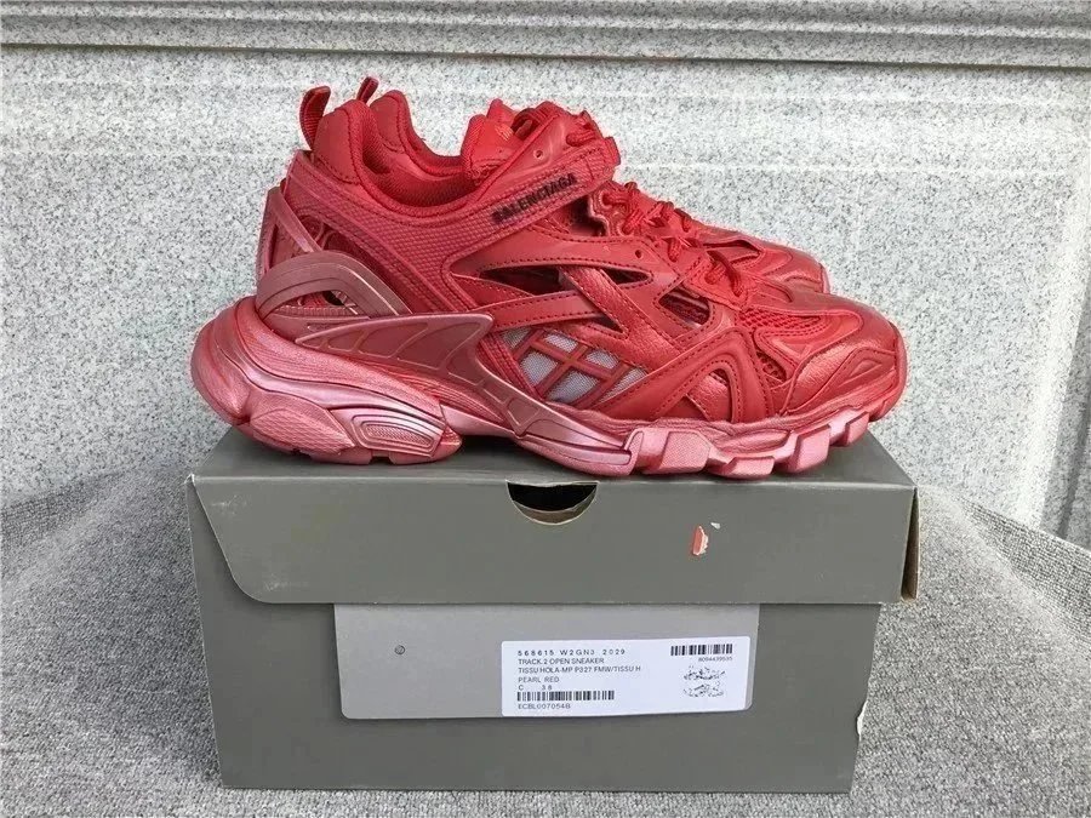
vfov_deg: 45.4
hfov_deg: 58.4
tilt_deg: -19.9
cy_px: 409
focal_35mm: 31
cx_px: 546
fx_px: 977
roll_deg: -0.9
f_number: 2.4
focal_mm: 3.3
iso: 25
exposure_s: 1/341
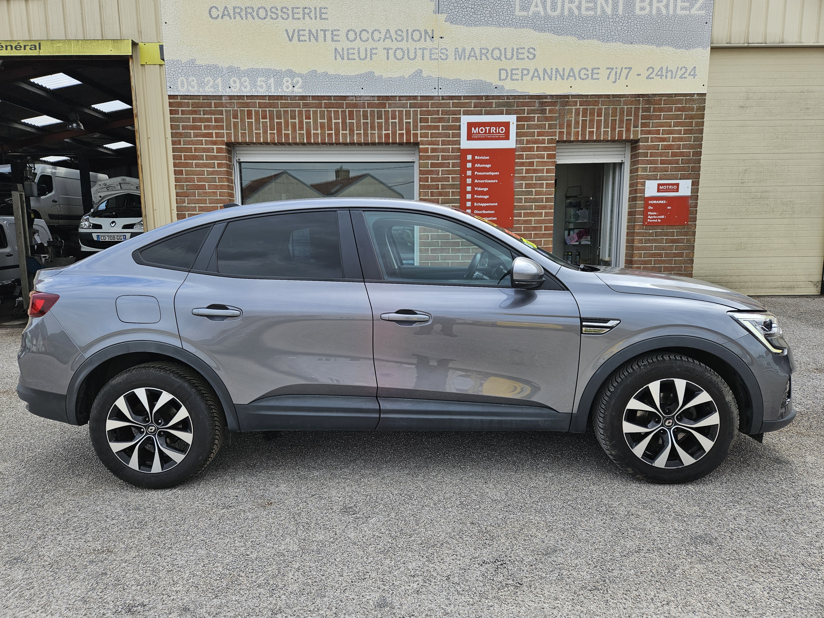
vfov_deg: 58.9
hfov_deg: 73.9
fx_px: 547
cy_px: 309
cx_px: 412
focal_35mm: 23
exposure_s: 1/1269
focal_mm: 5.4
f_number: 1.8
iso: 40
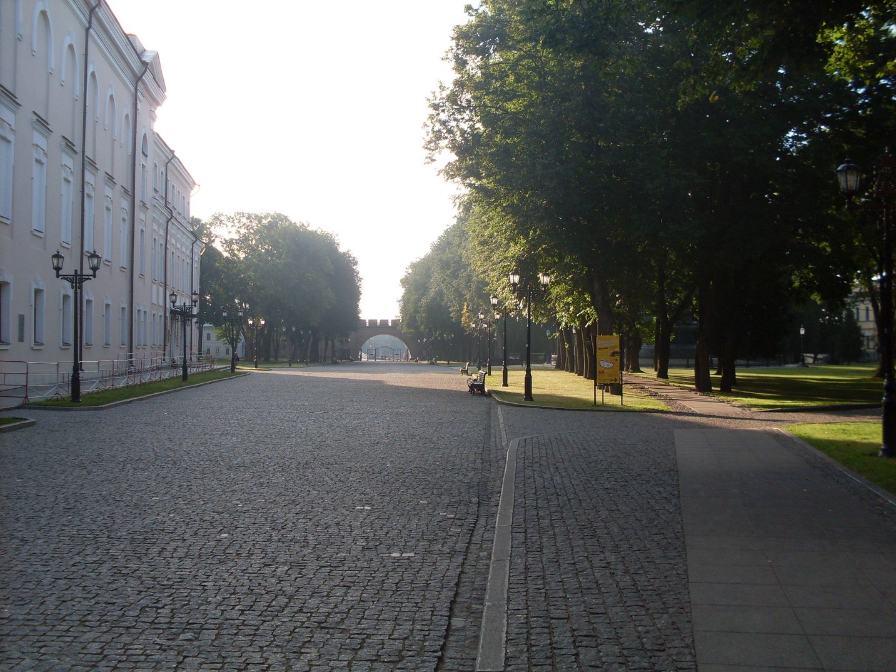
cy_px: 336
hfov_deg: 49.0
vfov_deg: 37.7
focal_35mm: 38
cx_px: 448
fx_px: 984
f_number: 2.8
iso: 80
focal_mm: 6.3
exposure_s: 1/500
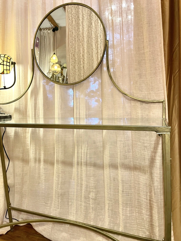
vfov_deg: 67.3
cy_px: 120
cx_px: 90
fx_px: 181
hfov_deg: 53.1
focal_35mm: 26
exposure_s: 1/50
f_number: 1.6
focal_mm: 4.2
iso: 125
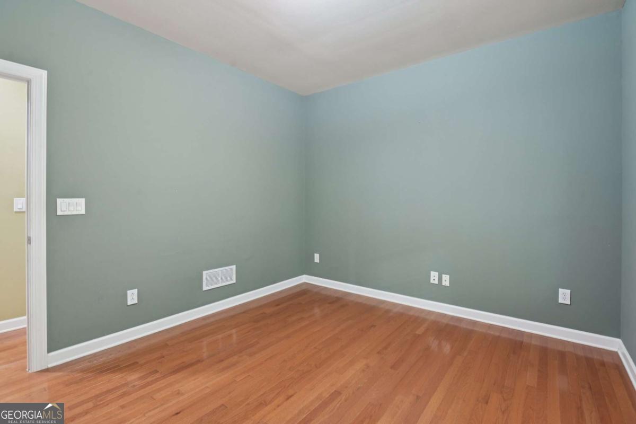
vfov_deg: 73.7
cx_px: 318
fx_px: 283
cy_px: 212
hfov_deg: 96.7
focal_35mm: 16
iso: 400
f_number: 8
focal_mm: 16
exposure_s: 1/1.67
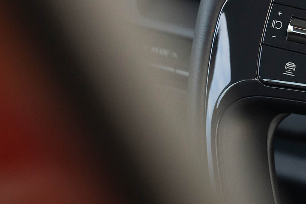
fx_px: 3026
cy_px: 50
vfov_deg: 3.9
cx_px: 315
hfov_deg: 5.8
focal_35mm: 356
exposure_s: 1/125
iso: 1000
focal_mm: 114
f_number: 6.3
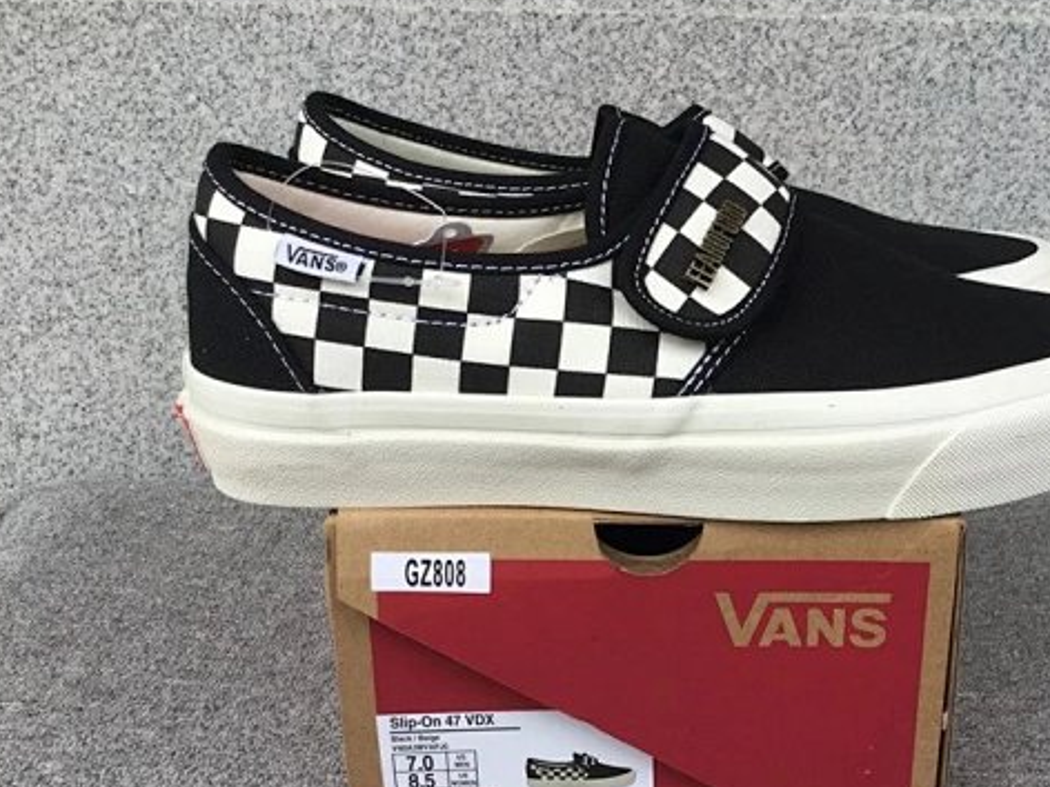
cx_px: 681
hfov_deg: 44.3
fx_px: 1274
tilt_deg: -20.0
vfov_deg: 34.3
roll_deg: -1.0
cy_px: 465
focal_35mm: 42
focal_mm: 3.3
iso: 25
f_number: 2.4
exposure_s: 1/158
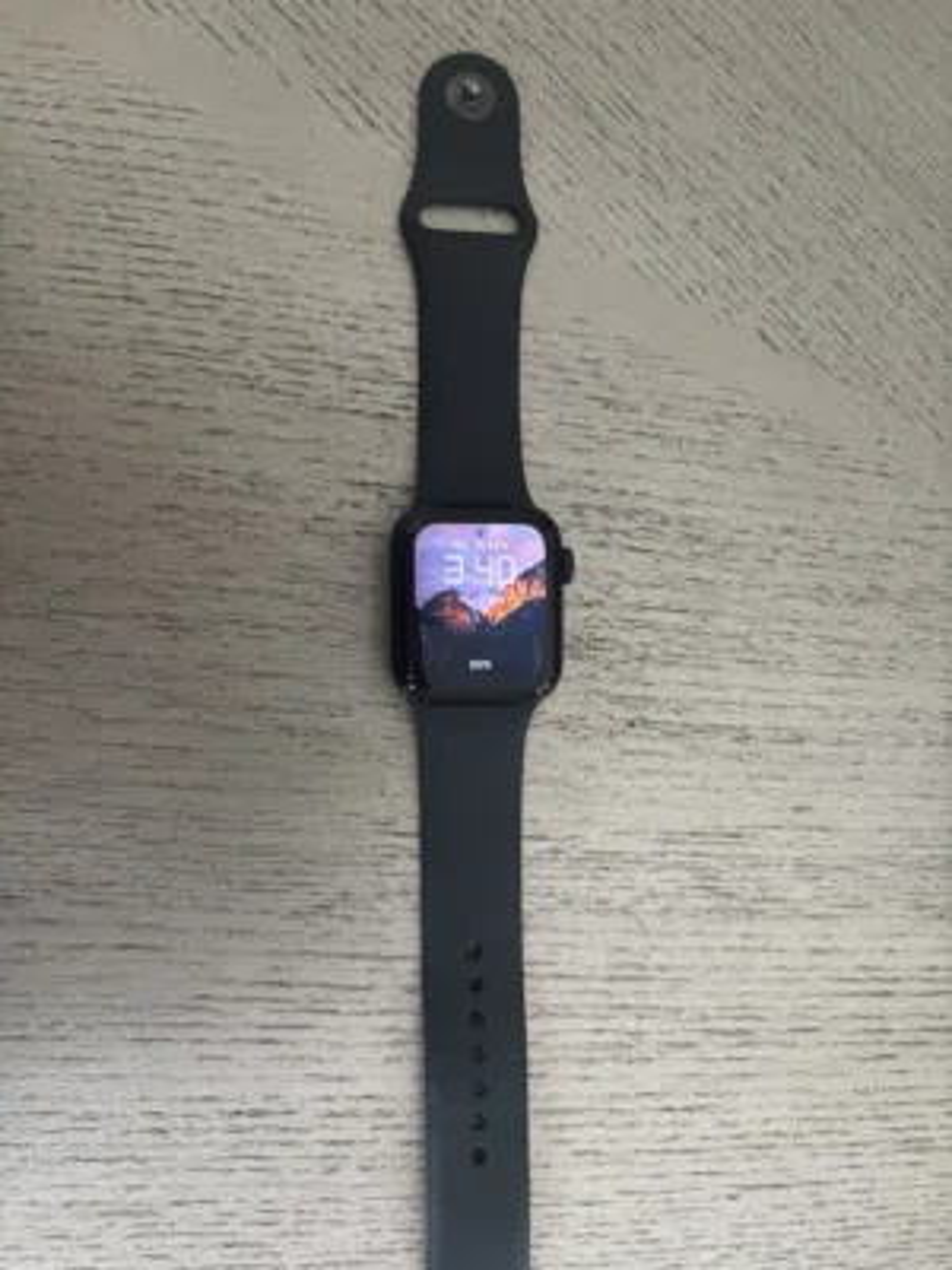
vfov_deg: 67.3
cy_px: 635
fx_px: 953
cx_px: 476
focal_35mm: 26
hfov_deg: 53.1
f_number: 1.6
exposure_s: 1/60
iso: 500
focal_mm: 5.96
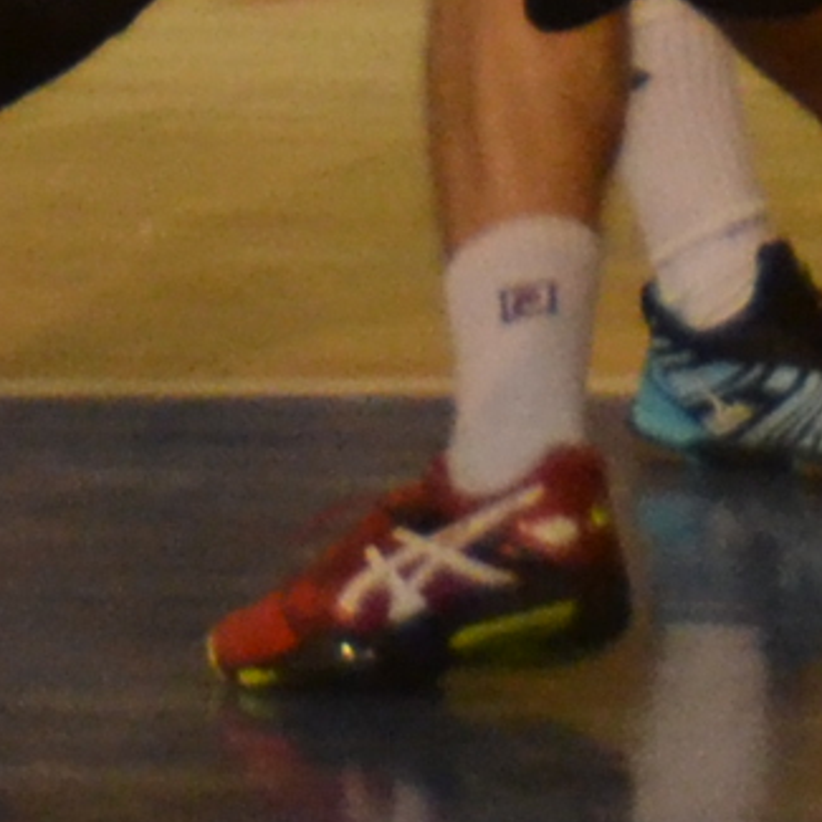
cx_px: 541
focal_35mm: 948
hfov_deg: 1.8
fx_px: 25469
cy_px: -1765
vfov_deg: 1.8
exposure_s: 1/500
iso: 1800
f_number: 5.6
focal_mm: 70
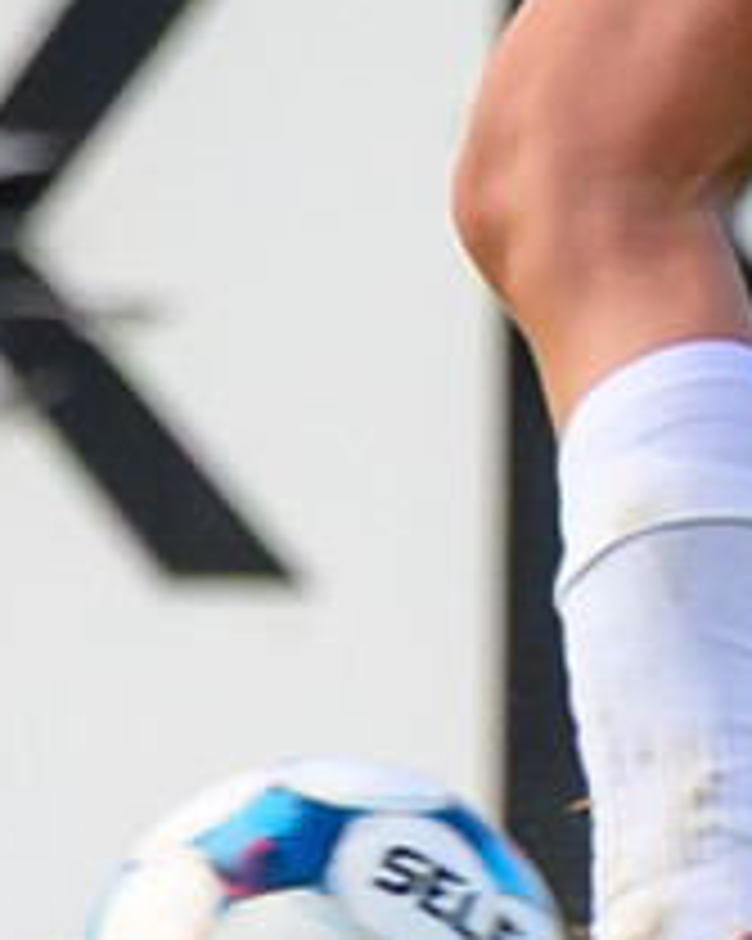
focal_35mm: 5167
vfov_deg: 0.4
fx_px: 143853
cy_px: -837
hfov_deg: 0.3
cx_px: 976
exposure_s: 1/1000
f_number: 6.3
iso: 720
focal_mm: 470
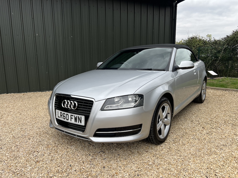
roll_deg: +1.9
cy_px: 89
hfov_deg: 67.3
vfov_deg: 53.1
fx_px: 179
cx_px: 119
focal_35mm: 26
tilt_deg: -10.0
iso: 50
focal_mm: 5.7
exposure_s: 1/873
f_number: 1.5
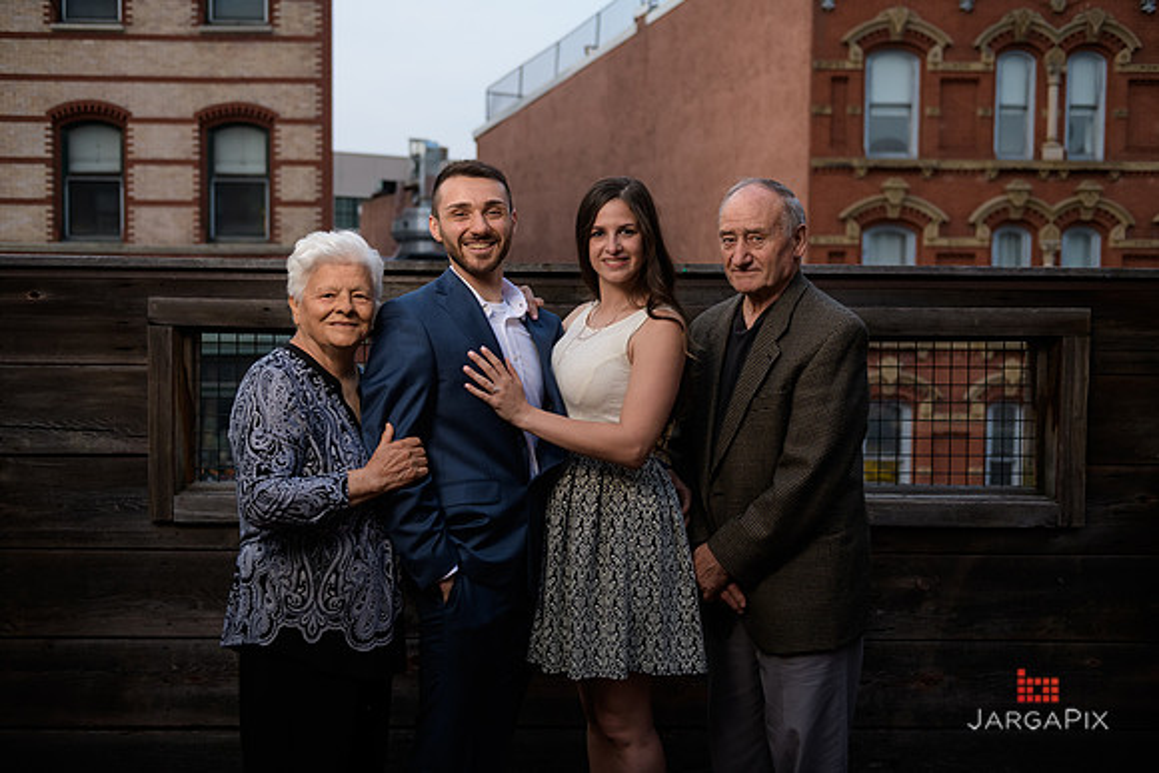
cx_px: 580
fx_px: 1288
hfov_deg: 48.4
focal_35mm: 40
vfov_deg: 33.4
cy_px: 386
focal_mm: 40
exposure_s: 1/250
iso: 400
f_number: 3.2
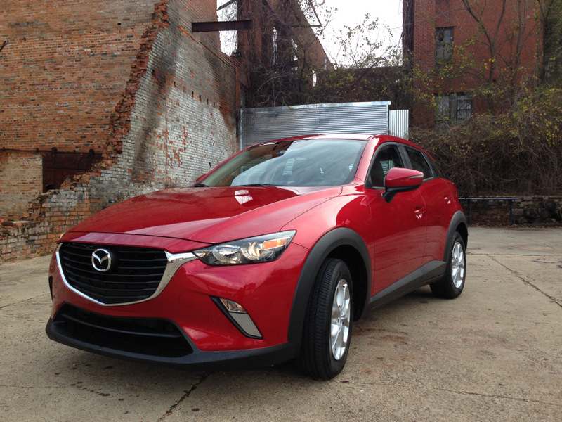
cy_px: 211
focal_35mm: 33
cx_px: 281
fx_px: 536
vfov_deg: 42.9
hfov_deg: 55.4
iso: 50
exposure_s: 1/211
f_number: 2.4
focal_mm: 4.12
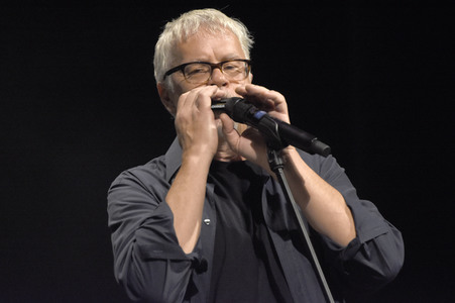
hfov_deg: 6.9
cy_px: 152
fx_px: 3789
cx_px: 228
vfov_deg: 4.6
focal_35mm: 300
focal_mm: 200
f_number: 3.2
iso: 1600
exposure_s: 1/320
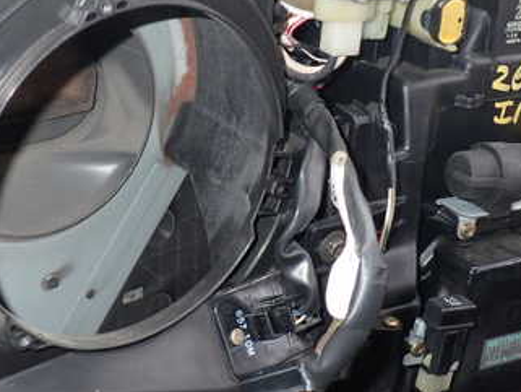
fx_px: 843
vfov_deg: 25.9
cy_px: 114
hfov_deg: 34.3
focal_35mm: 56
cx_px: 227
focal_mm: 5.4
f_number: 6.3
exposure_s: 1/30
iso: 200
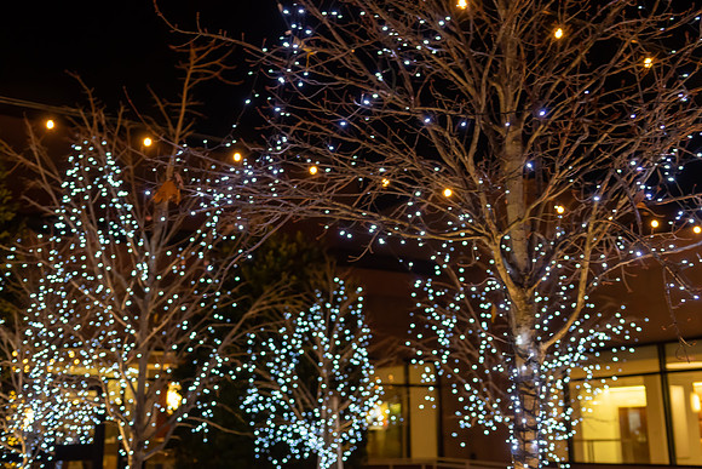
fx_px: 796
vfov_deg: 32.8
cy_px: 224
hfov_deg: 47.6
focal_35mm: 41
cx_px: 367
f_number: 2.8
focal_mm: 26
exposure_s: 1/60
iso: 1000
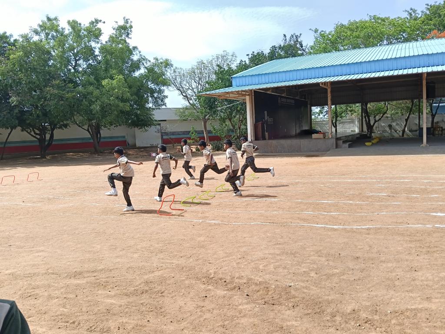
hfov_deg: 63.4
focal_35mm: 28
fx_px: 360
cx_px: 222
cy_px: 167
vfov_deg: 49.7
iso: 50
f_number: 1.8
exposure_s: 1/390
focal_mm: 3.98
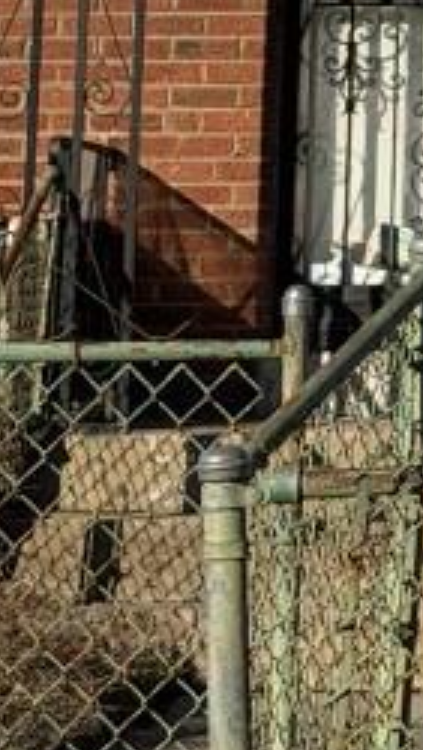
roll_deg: -0.6
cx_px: 900
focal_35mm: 214
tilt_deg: +11.6
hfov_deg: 5.5
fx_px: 4259
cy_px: -507
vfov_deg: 9.7
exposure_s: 1/6024
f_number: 1.78
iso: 64
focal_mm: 6.76
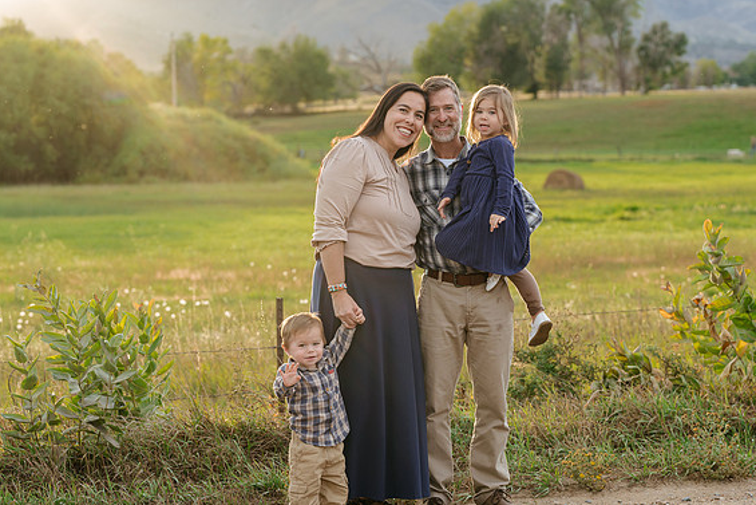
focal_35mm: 115
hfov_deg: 17.8
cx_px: 384
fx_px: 2415
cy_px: 247
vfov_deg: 11.9
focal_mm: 112
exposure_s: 1/200
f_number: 5.6
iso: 640
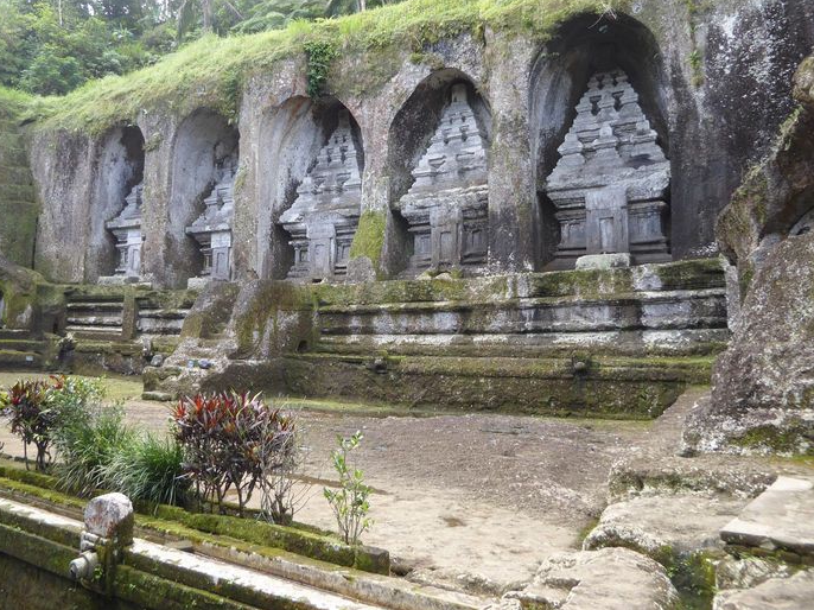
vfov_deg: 49.5
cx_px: 349
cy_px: 256
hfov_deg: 63.2
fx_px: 658
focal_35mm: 28
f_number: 3.3
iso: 80
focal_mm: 4.3
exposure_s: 1/80
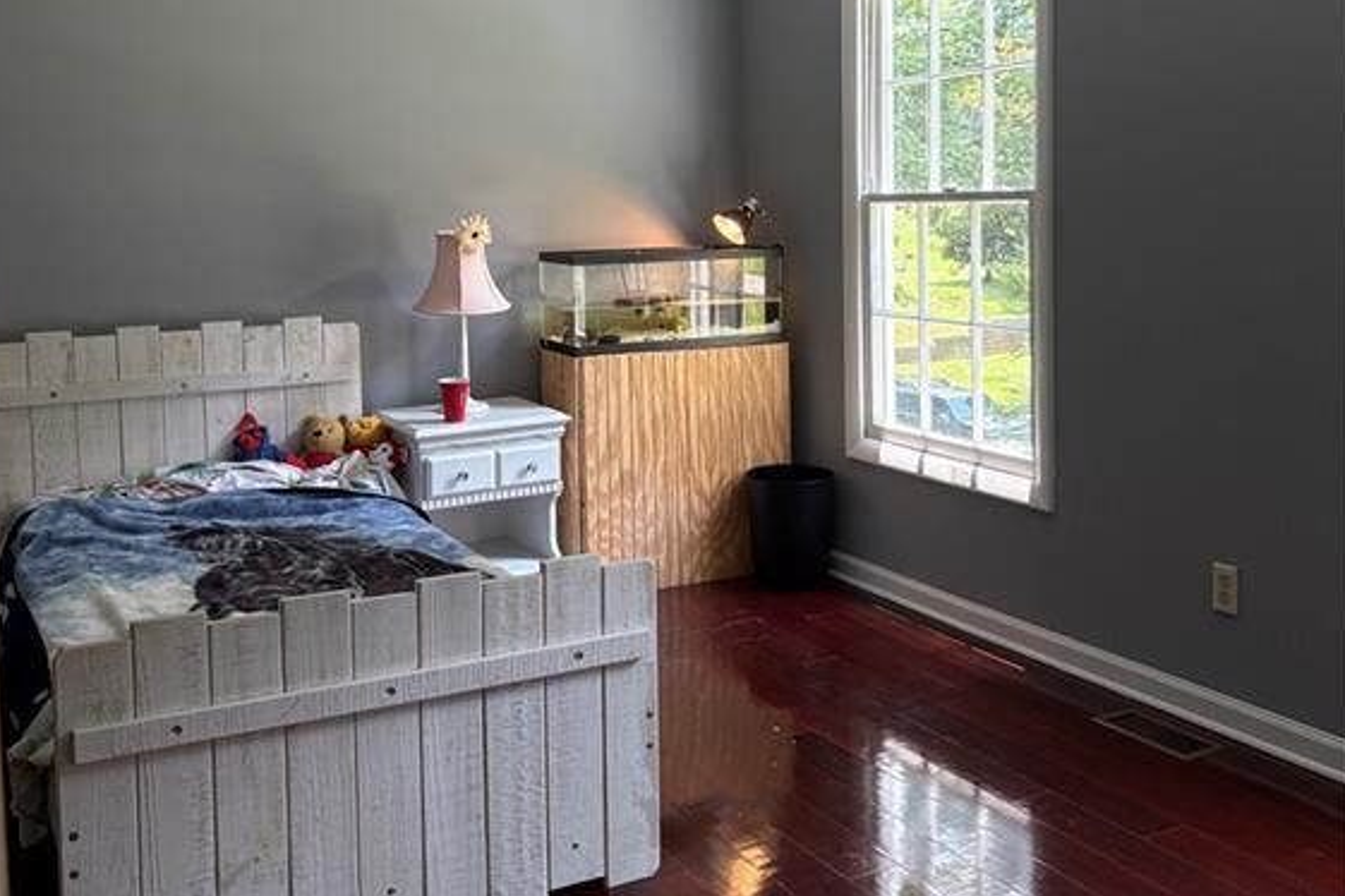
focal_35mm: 37
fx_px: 1382
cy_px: 285
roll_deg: +0.5
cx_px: 662
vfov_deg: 35.5
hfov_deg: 51.9
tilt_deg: -2.7
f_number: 1.6
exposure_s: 1/171
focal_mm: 5.96
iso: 125
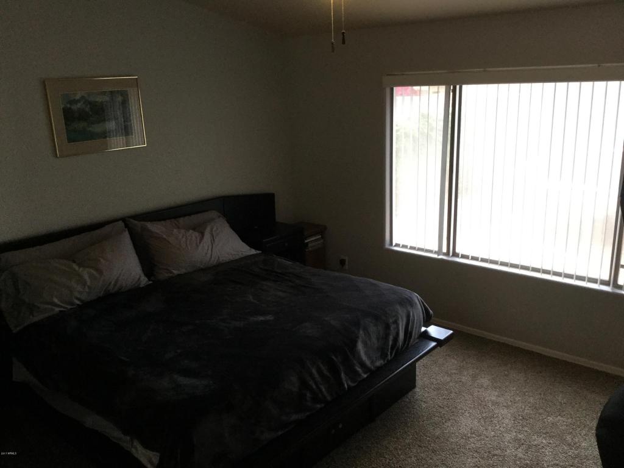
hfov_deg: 58.4
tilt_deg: -15.3
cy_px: 234
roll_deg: +1.4
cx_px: 312
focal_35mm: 31
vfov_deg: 45.4
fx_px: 559
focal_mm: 3.3
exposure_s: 1/30
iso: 40
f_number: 2.4
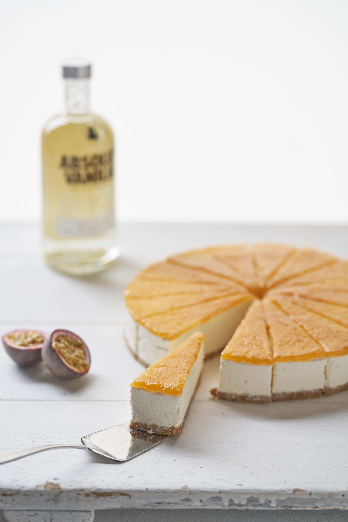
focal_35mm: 135
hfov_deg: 10.2
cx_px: 174
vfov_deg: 15.2
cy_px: 261
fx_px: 1957
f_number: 2.5
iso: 200
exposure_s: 1/160
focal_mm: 135
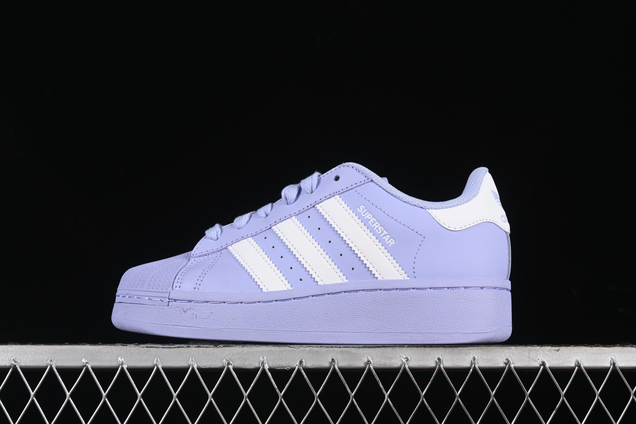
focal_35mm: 75
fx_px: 1325
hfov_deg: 27.0
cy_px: 212
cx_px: 318
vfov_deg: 18.2
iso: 160
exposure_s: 1/80
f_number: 8
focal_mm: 50
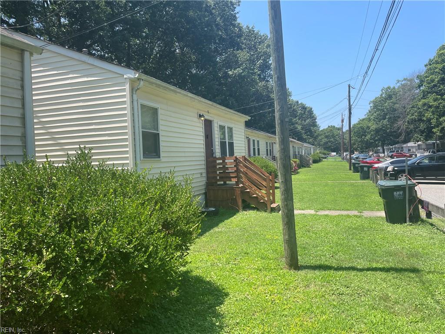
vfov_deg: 53.1
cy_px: 167
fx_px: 334
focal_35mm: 26
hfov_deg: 67.3
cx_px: 222
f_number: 1.6
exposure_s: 1/1715
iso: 32
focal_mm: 4.2
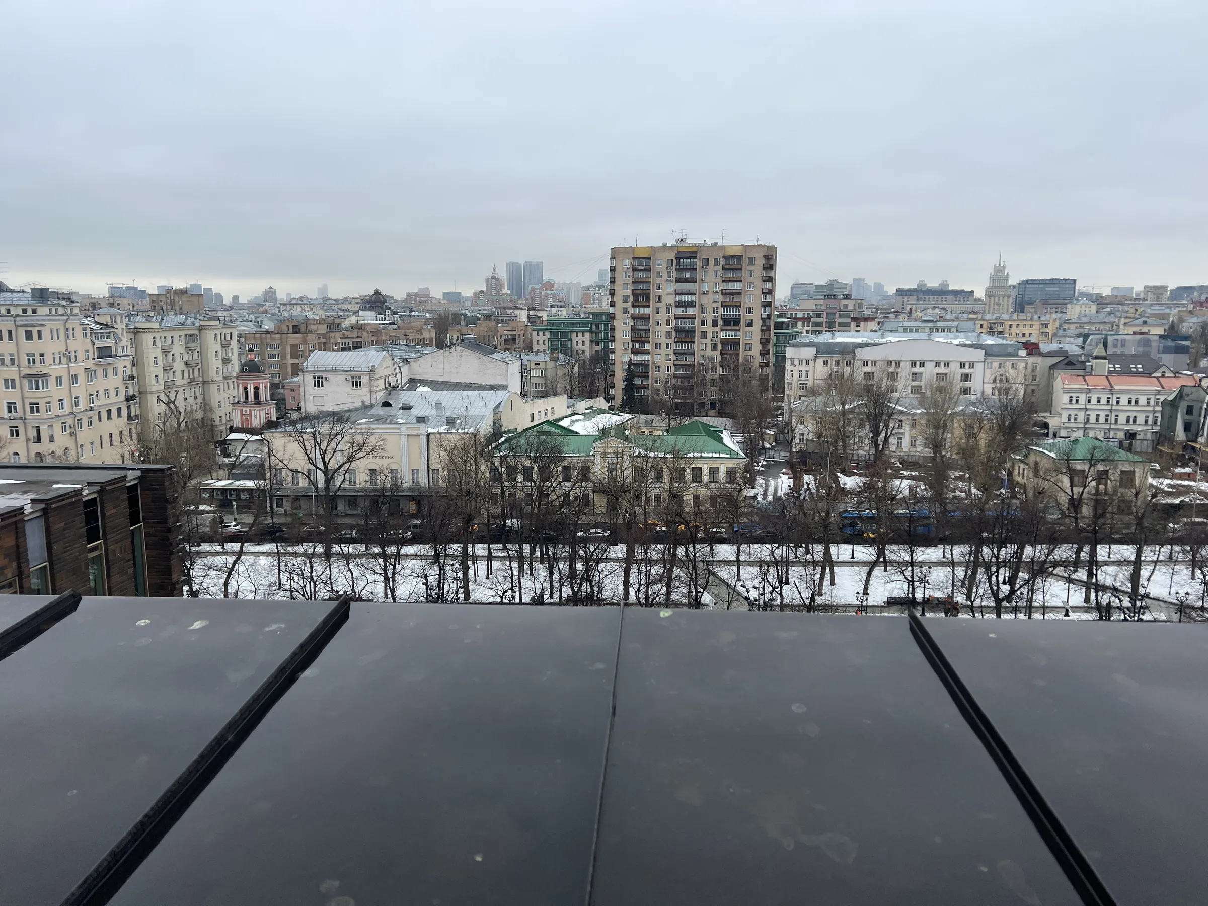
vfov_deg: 53.1
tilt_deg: -10.5
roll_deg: -0.1
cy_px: 453
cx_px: 604
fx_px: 907
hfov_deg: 67.3
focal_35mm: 26
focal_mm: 5.7
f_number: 1.5
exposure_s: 1/1000
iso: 50
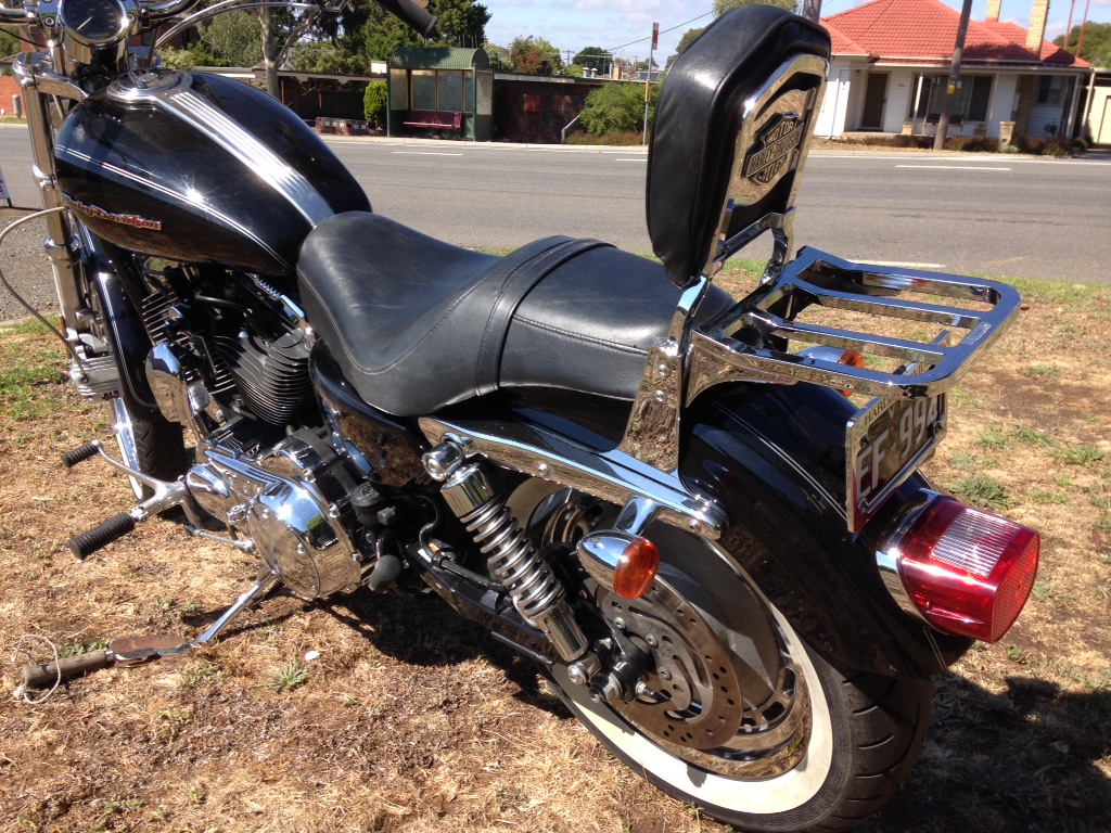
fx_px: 1059
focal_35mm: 33
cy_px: 416
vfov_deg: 42.9
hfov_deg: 55.4
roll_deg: -1.9
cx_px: 556
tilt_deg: -18.6
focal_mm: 4.12
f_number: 2.4
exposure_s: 1/919
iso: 50
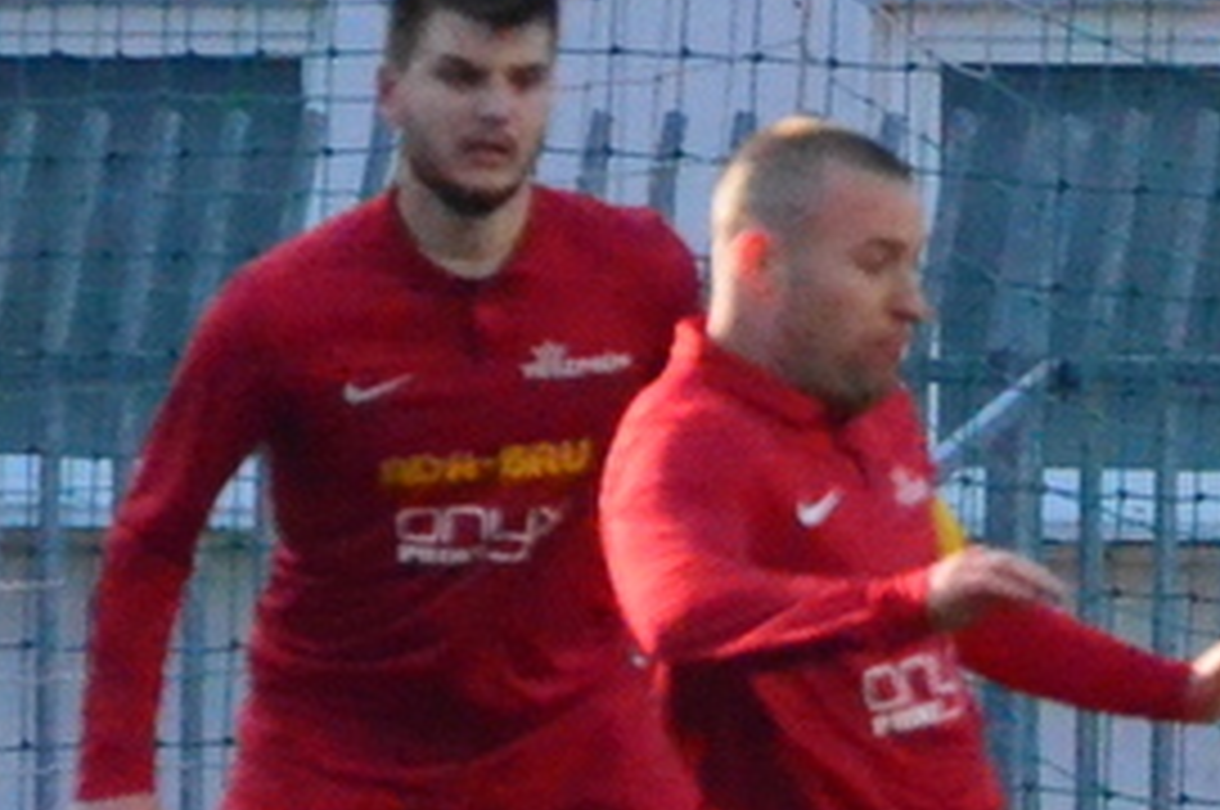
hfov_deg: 1.8
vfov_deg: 1.2
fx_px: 38180
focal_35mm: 1128
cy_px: 788
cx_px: 2503
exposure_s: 1/4000
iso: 6400
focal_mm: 170
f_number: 9
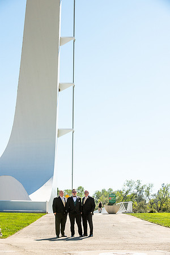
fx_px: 496
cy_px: 128
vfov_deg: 28.8
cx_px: 85
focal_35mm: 70
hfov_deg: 19.5
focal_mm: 70
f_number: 5.6
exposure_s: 1/3200
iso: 400
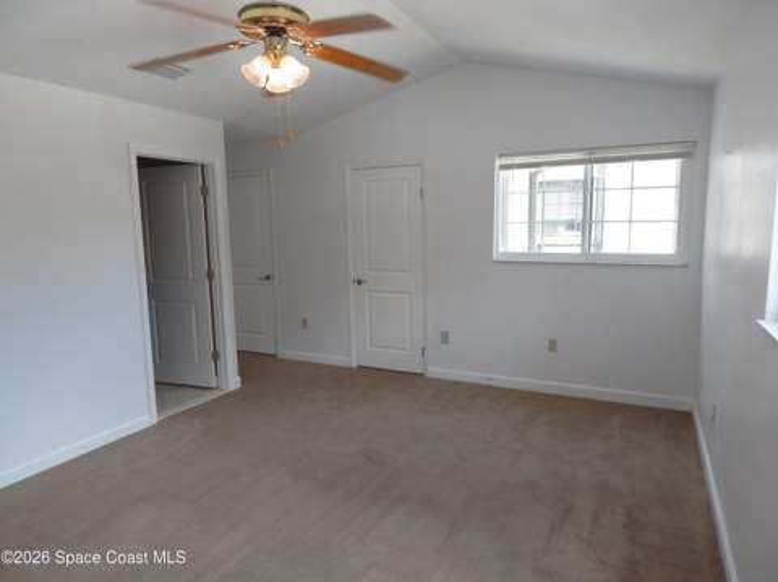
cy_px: 291
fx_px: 516
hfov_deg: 74.0
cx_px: 389
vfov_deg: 58.8
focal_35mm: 23
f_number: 3
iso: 125
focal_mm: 4
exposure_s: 1/100
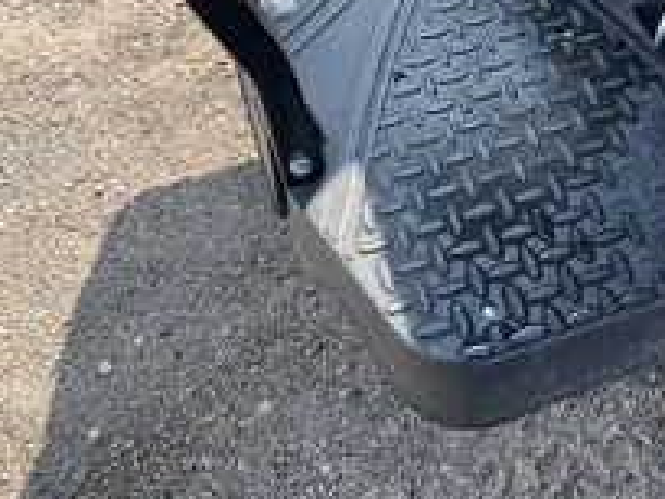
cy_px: 20
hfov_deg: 33.3
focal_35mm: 57
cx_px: 473
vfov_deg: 24.7
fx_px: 1095
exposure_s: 1/406
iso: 25
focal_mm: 3
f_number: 1.8
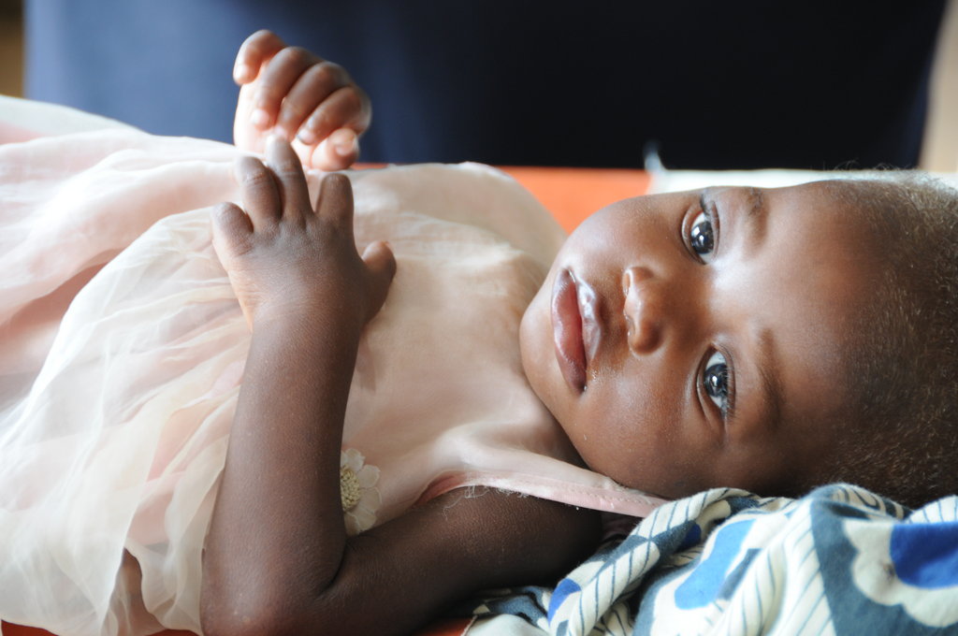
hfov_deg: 8.1
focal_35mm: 255
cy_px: 318
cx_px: 479
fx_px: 6777
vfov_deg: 5.4
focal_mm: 170
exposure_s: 1/20
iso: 400
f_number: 5.6
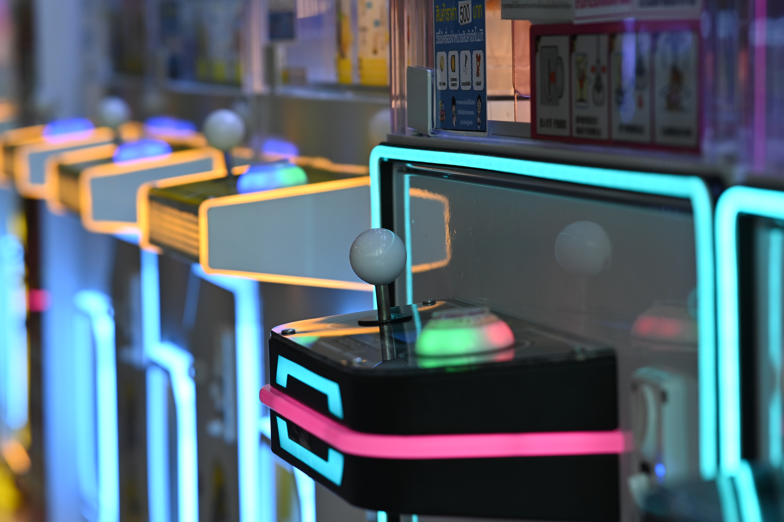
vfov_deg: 10.8
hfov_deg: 16.1
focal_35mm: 128
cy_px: 261
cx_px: 392
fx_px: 2776
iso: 400
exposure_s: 1/500
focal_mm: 85
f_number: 3.5
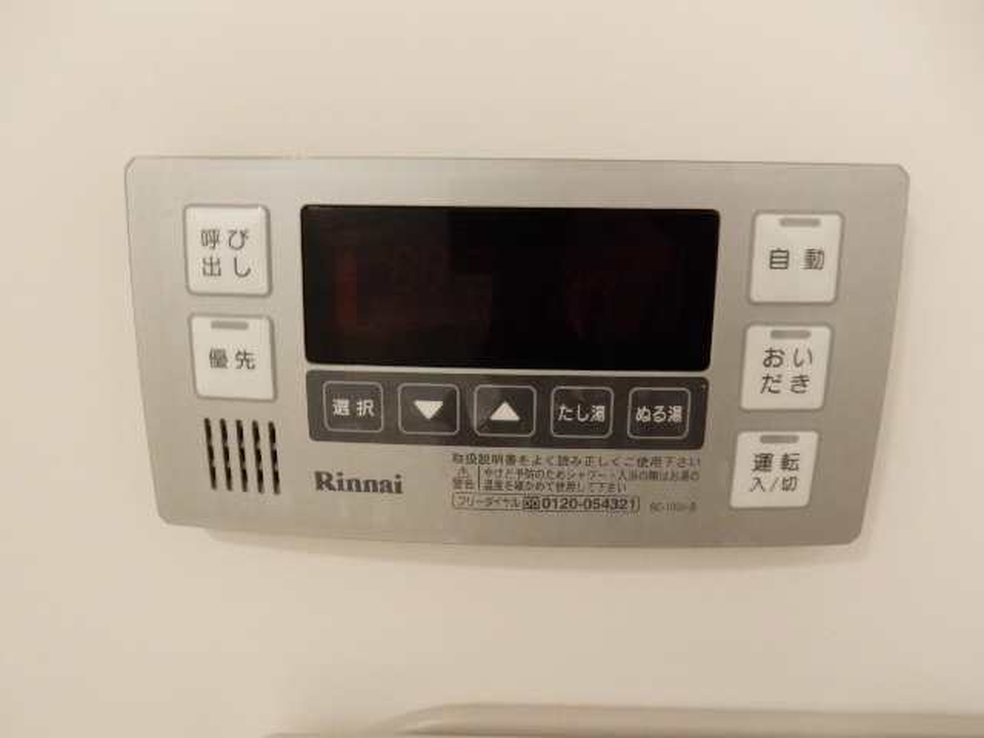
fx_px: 711
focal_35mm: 25
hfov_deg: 69.4
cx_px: 492
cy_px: 369
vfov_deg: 54.9
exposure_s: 1/8
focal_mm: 4.5
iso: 450
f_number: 3.7
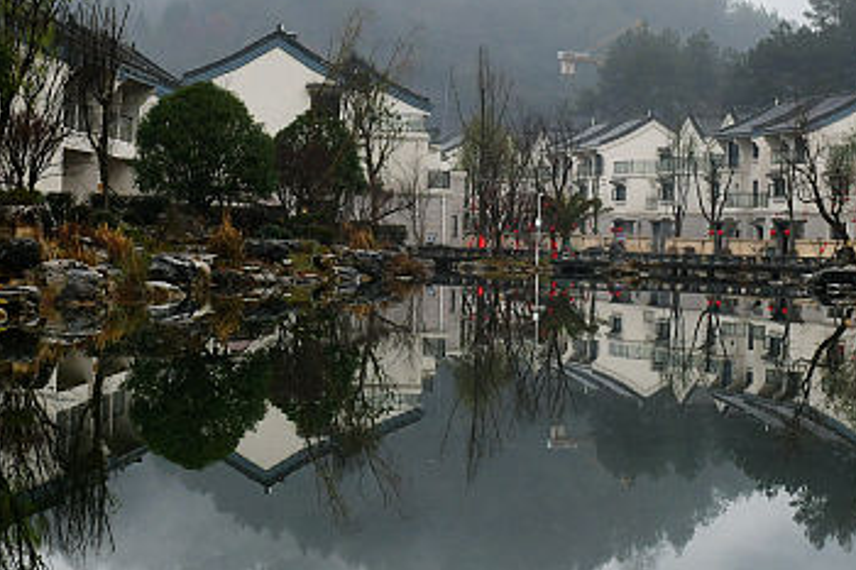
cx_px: 518
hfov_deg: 17.1
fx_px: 2852
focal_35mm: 120
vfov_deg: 11.4
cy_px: 262
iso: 500
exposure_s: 1/160
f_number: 8
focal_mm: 35
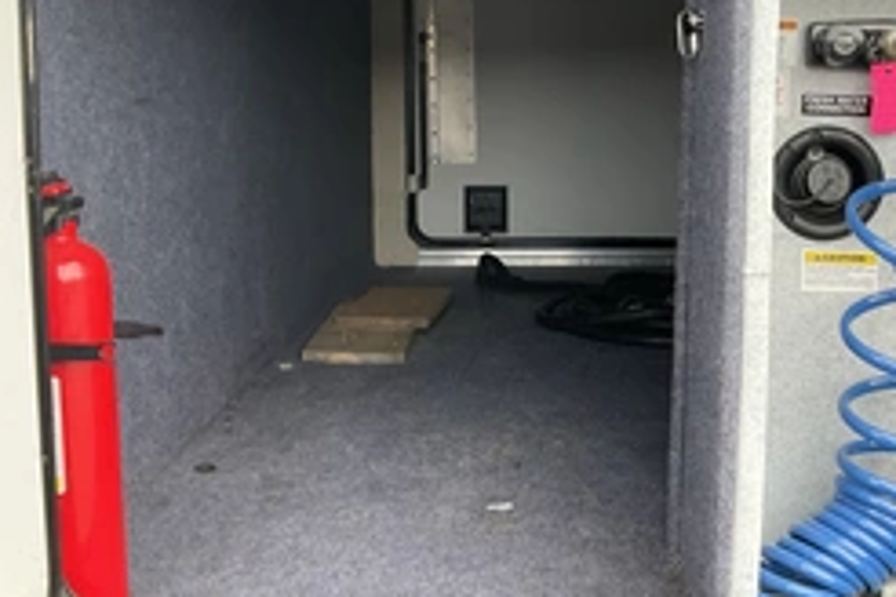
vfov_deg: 27.4
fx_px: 1219
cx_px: 601
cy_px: 215
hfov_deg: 39.8
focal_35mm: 49
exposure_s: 1/82
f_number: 1.8
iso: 64
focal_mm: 3
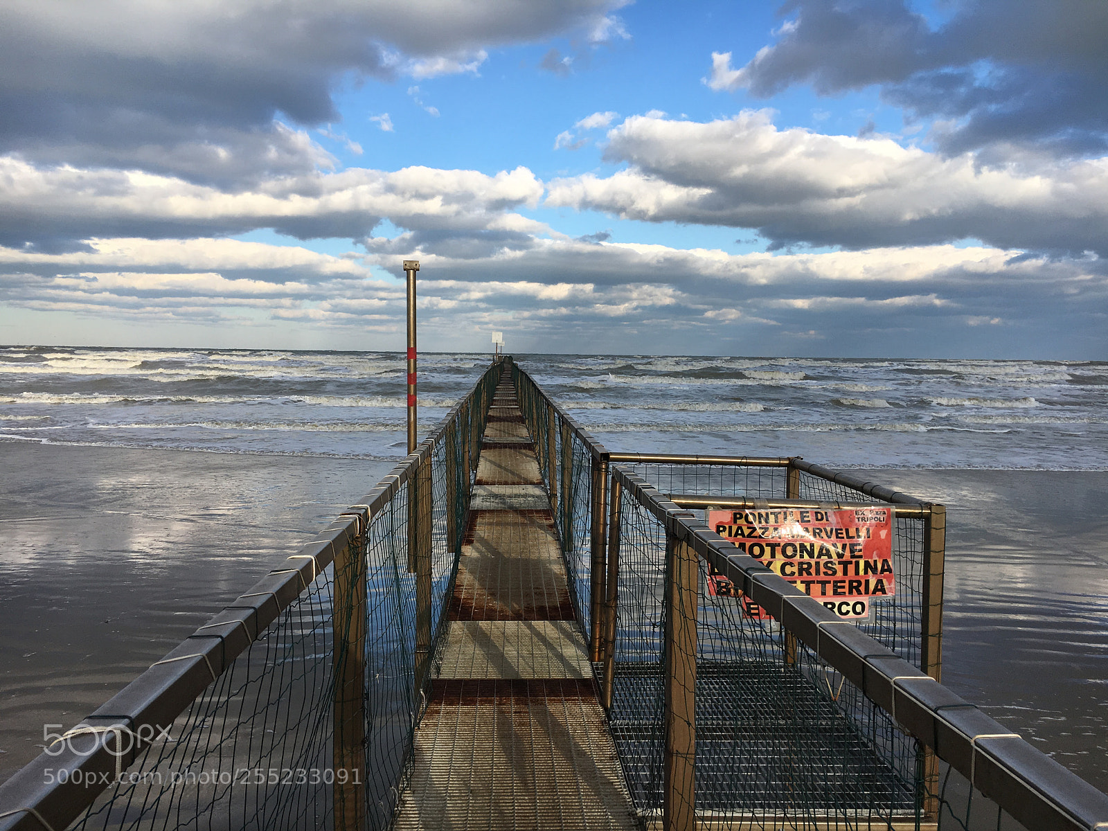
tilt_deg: -2.9
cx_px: 554
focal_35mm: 29
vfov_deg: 48.2
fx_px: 928
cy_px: 416
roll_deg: -0.3
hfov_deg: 61.7
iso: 25
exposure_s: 1/1326
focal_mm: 4.15
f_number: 2.2
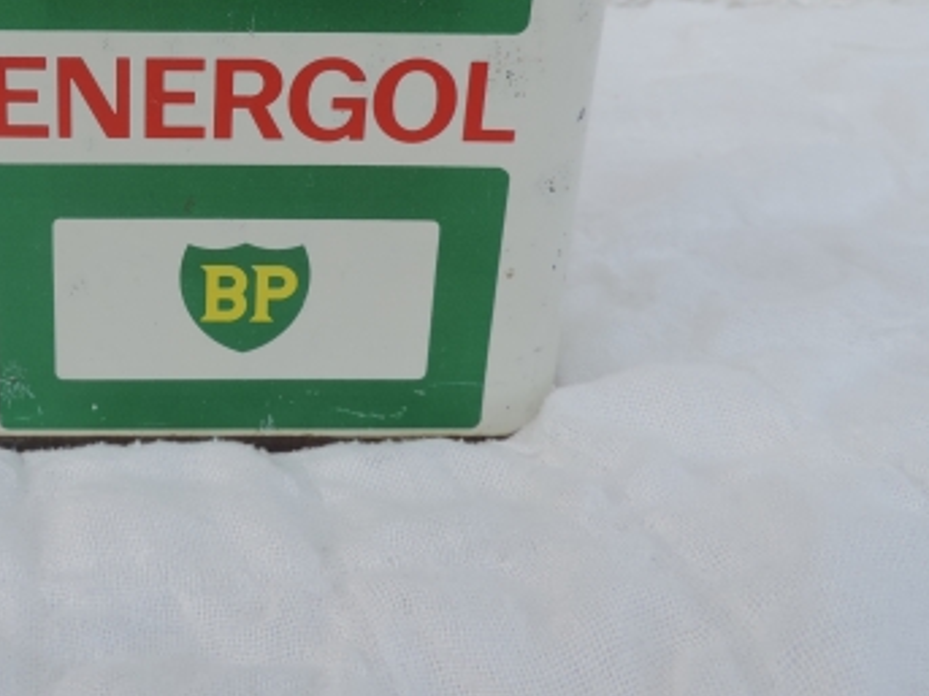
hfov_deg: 42.2
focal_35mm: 42
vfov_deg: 33.4
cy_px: 146
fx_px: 1127
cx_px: 146
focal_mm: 4.3
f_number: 3
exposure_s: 1/320
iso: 80
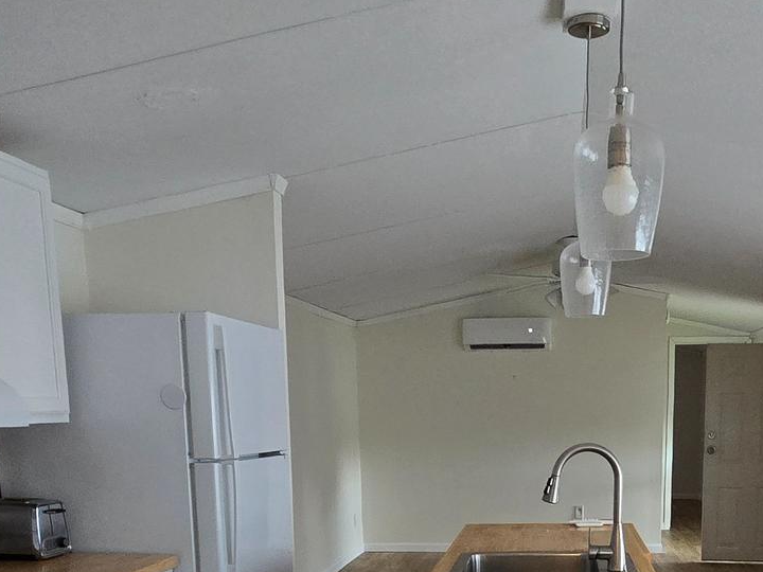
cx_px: 530
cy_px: 548
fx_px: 816
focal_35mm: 37
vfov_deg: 35.6
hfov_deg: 49.0
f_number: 2.2
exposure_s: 1/60
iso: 640
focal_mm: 2.2
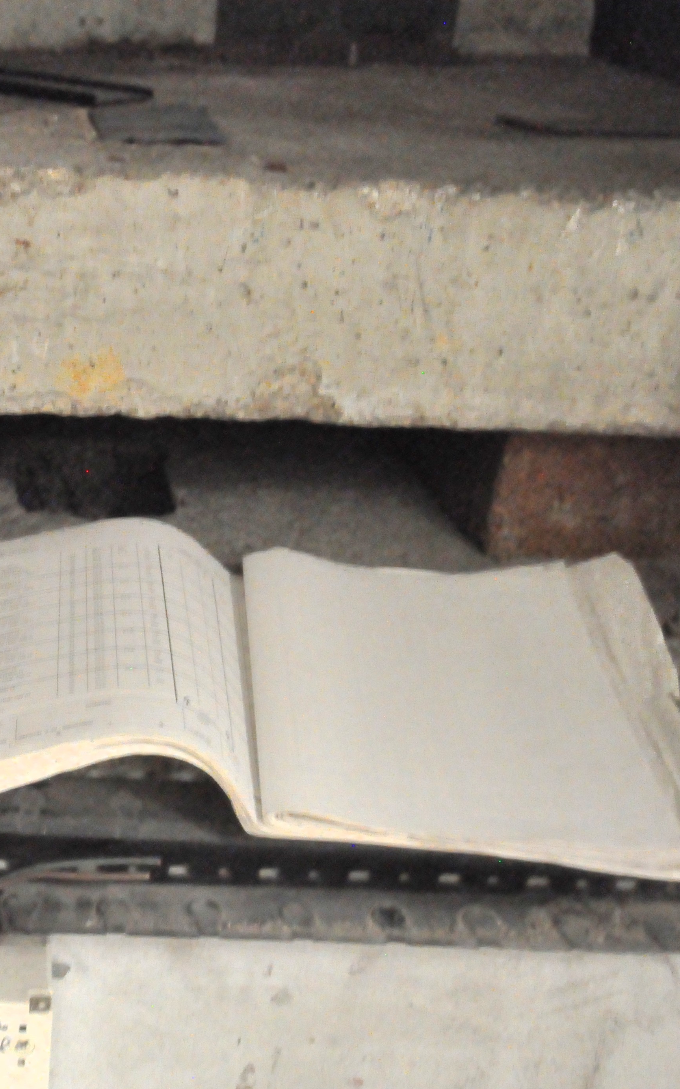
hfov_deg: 22.5
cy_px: 552
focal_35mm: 56
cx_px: 42
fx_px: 1661
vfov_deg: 36.3
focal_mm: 24
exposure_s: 1/10
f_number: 4
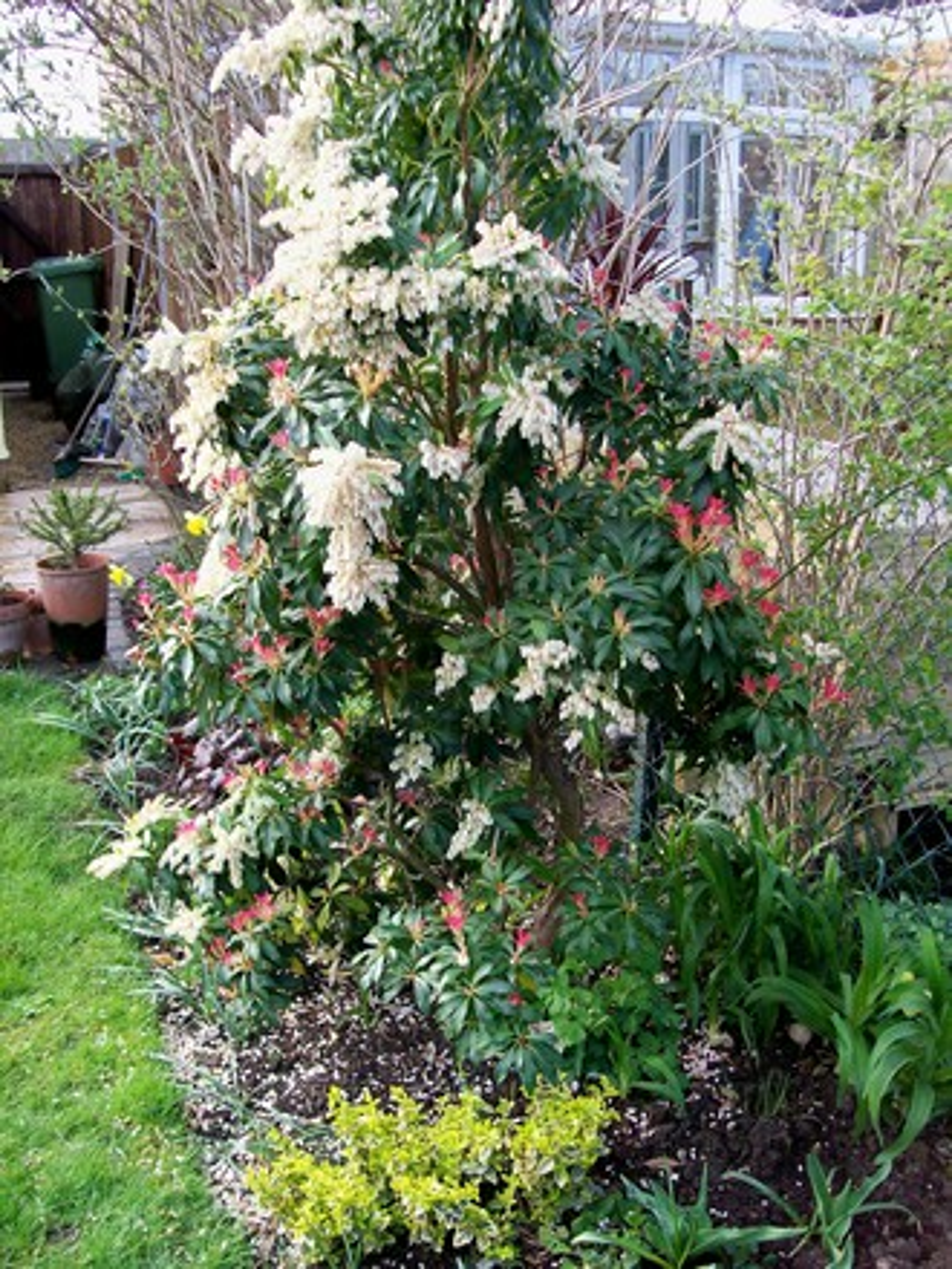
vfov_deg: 51.4
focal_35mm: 36
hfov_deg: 39.7
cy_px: 634
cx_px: 476
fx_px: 1320
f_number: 2.7
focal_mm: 6
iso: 80
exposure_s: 1/211
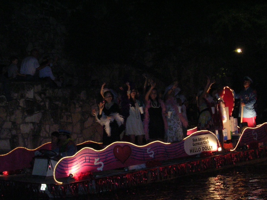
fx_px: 548
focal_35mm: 71
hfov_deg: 27.4
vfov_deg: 20.7
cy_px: 128
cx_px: 141
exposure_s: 1/60.1
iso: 200
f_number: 3.2
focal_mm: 8
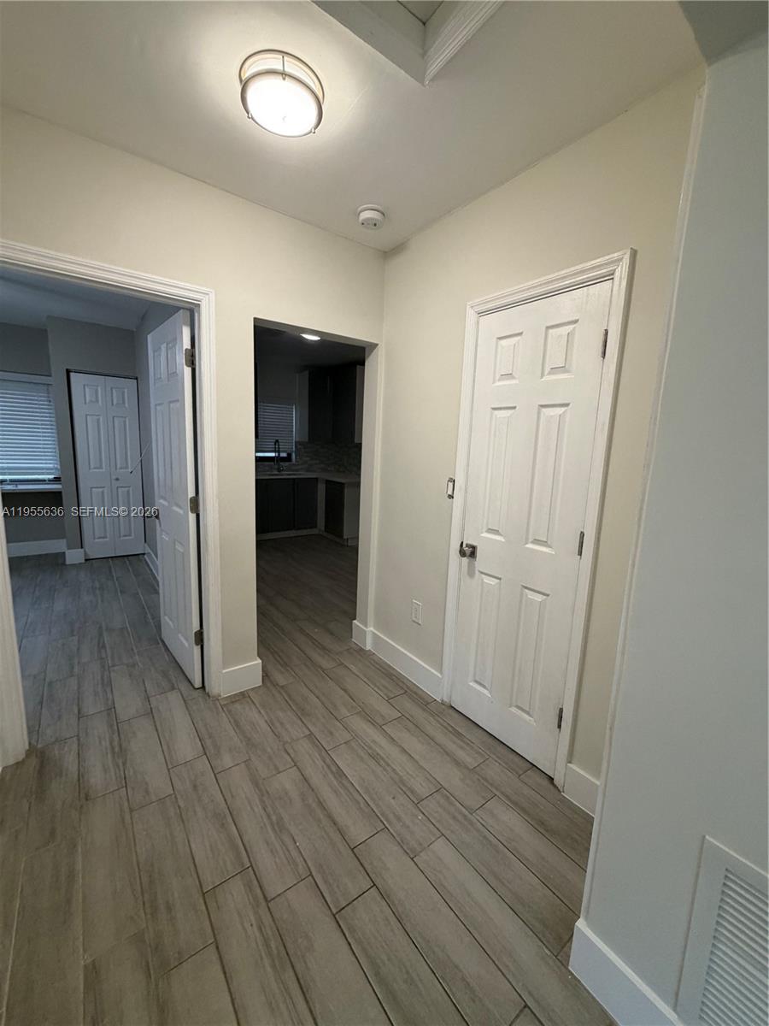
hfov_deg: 85.7
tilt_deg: -9.4
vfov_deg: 102.1
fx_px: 415
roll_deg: -2.7
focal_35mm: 14
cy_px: 513
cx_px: 384
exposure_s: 1/60
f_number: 2.2
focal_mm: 2.22
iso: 200
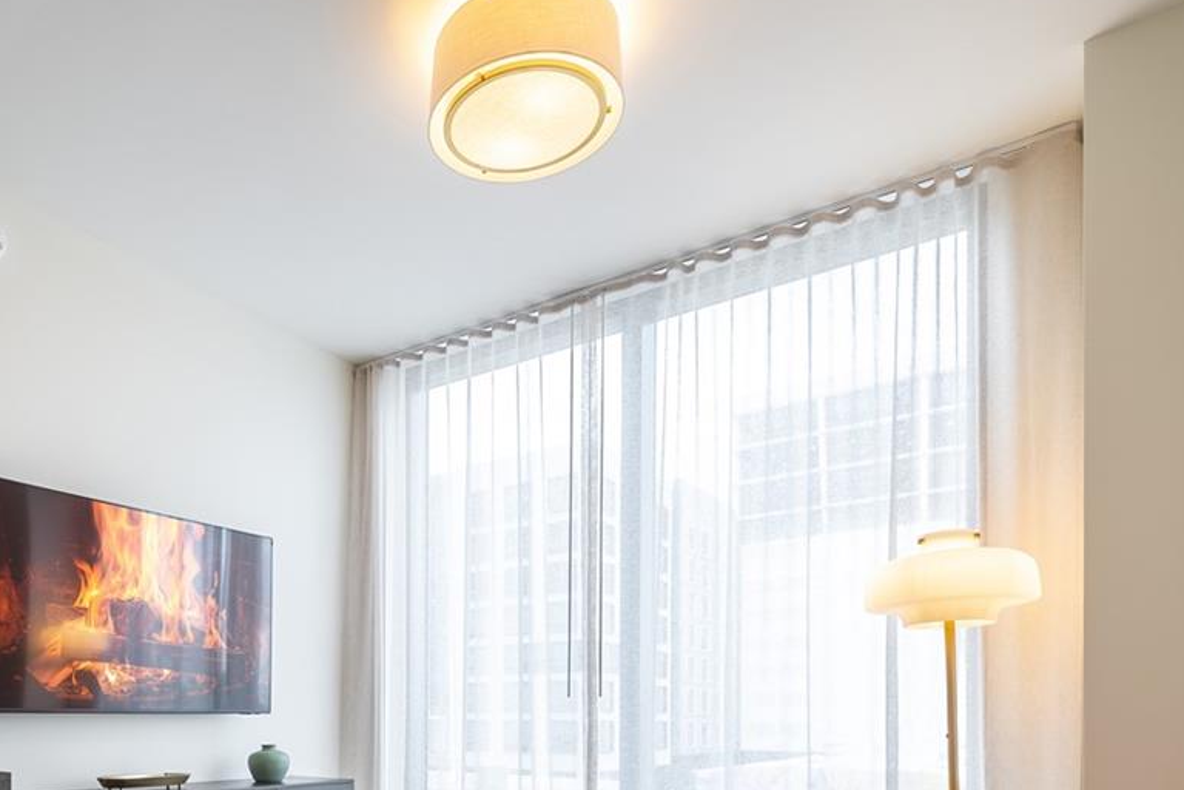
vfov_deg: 45.0
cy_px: 753
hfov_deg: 67.7
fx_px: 822
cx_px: 319
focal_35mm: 25
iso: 200
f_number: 5.6
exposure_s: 1/400
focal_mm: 12
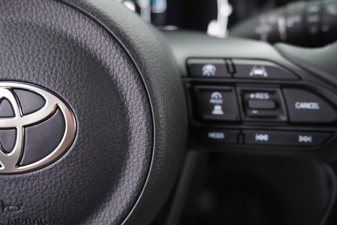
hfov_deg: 51.3
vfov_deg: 35.5
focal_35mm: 38
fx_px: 351
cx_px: 168
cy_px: 112
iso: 6400
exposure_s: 1/20
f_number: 4.5
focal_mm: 25
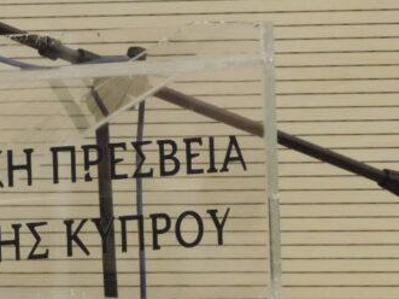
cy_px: -48
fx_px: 6591
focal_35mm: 572
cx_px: -210
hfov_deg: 3.5
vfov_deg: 2.6
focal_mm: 33
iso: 800
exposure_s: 1/20
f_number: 4.6
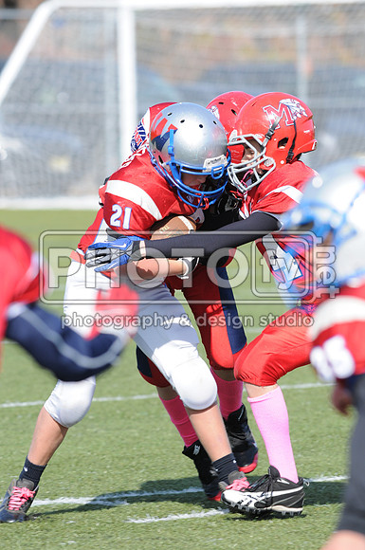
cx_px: 182
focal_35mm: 450
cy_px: 275
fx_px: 6864
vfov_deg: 4.6
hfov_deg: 3.0
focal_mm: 300
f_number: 6.3
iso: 200
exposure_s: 1/500
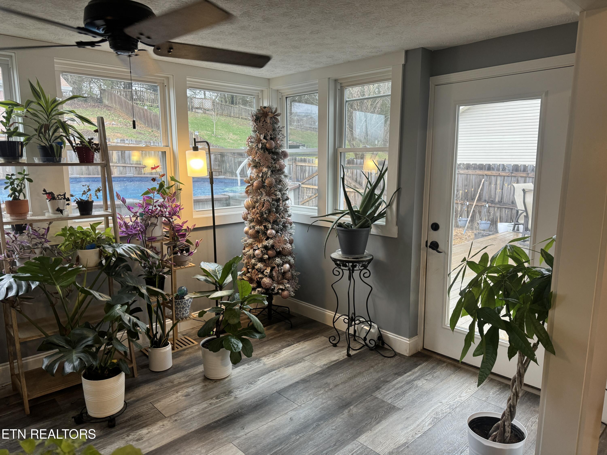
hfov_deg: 71.6
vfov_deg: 56.8
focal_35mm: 24
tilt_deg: -9.8
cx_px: 304
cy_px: 228
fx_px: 421
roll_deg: +0.7
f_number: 1.78
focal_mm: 6.86
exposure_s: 1/120
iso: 160
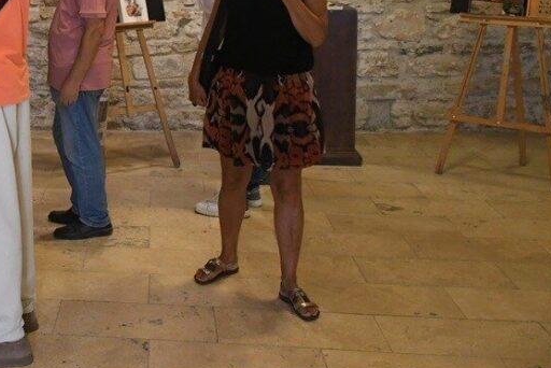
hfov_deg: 34.5
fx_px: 827
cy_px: 34
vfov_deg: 24.4
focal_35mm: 54
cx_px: 39
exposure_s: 1/100
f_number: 3.5
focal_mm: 18
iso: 2200
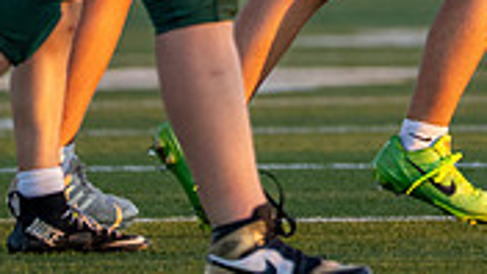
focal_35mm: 1062
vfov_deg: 1.1
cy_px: -375
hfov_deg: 2.0
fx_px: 13714
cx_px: 465
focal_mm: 200
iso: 800
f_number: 2.8
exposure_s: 1/2000
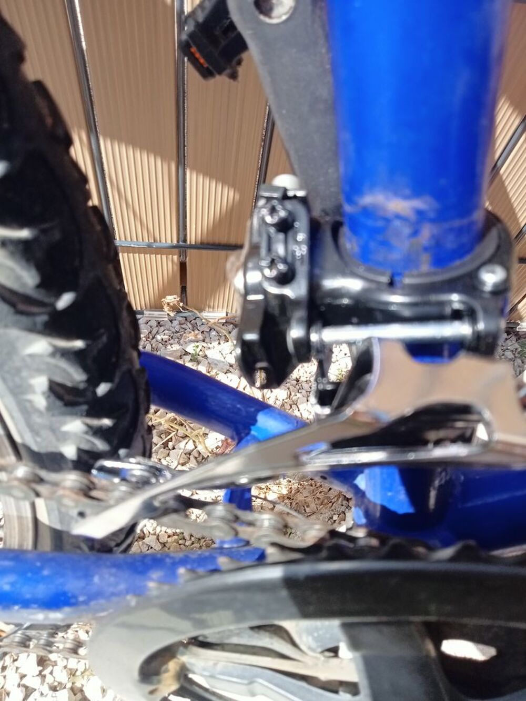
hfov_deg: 49.8
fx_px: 567
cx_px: 263
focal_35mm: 28
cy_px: 350
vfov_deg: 63.4
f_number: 2.2
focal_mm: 3.46
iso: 101
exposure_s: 1/469
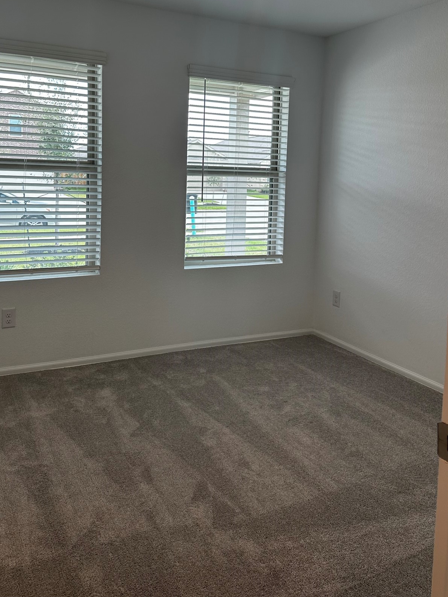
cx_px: 205
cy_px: 212
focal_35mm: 31
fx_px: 535
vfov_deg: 57.4
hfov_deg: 45.4
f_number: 1.78
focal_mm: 6.86
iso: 80
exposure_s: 1/195
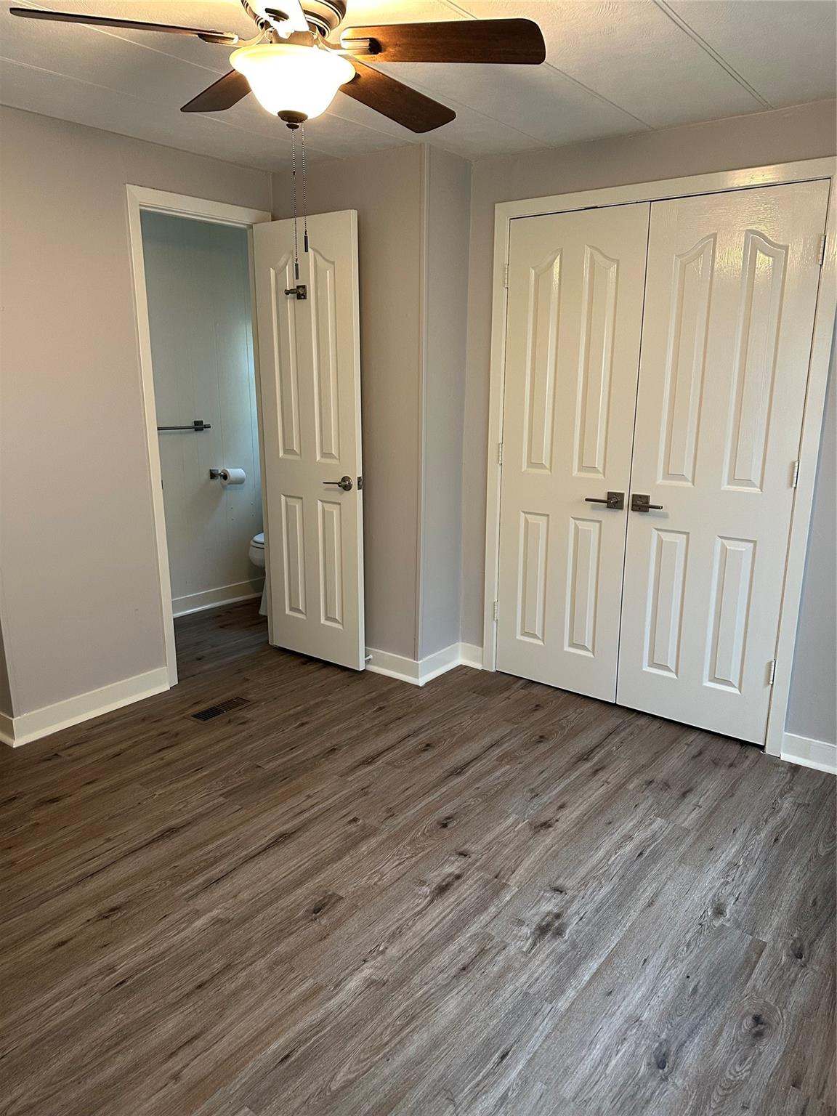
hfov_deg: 56.8
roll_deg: -0.5
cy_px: 558
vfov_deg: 71.6
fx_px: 774
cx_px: 418
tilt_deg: -14.3
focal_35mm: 24
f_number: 1.78
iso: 320
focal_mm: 6.86
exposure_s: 1/60
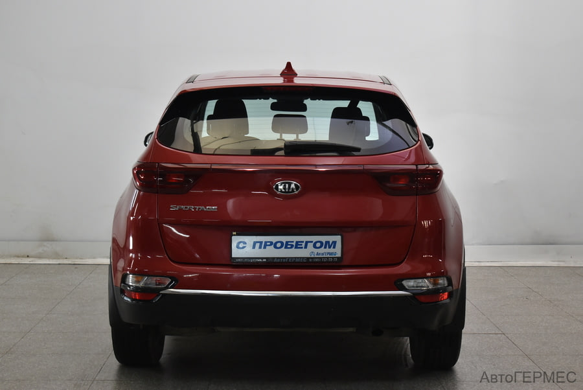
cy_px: 195
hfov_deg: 29.8
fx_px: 1094
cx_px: 292
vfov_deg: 20.2
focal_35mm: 68
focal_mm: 45
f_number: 5
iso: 900
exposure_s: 1/80
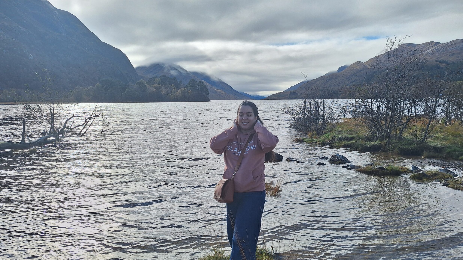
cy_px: 148
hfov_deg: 71.9
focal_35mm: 26
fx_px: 319
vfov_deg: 44.3
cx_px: 234
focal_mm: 5.54
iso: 40
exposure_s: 1/2294
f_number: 1.8
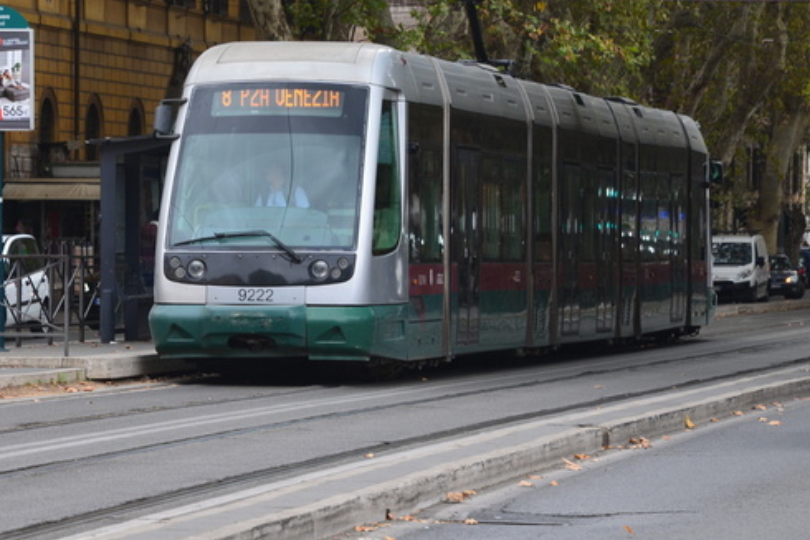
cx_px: 293
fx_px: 4906
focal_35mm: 218
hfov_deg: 9.4
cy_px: 291
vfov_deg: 6.3
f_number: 9
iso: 400
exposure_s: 1/30
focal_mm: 135
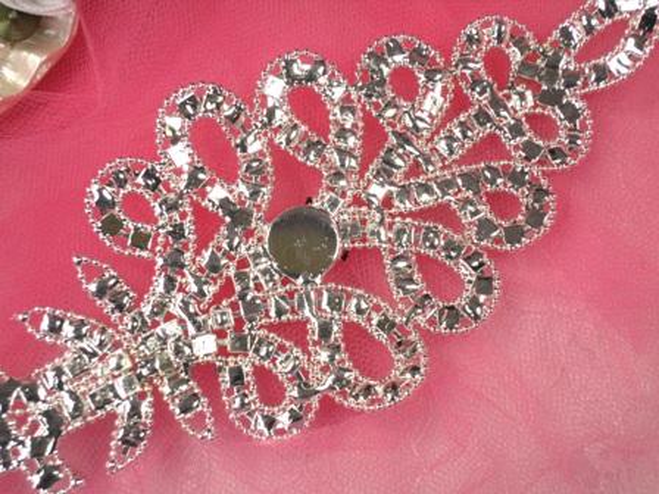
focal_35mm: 76
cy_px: 247
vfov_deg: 19.4
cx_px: 330
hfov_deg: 25.7
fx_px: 1447
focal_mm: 13.7
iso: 80
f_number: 4.4
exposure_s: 1/125
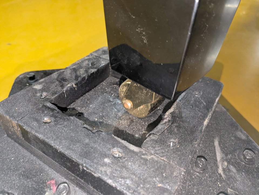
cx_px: 130
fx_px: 187
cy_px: 98
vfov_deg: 54.9
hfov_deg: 69.4
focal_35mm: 25
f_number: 1.89
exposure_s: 1/33.3
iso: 537
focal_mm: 5.43
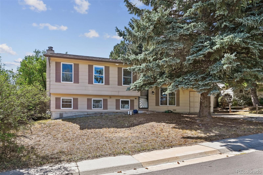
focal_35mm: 24
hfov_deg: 73.8
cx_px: 132
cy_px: 88
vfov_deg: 53.1
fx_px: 175
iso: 400
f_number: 10
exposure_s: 1/400
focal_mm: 24
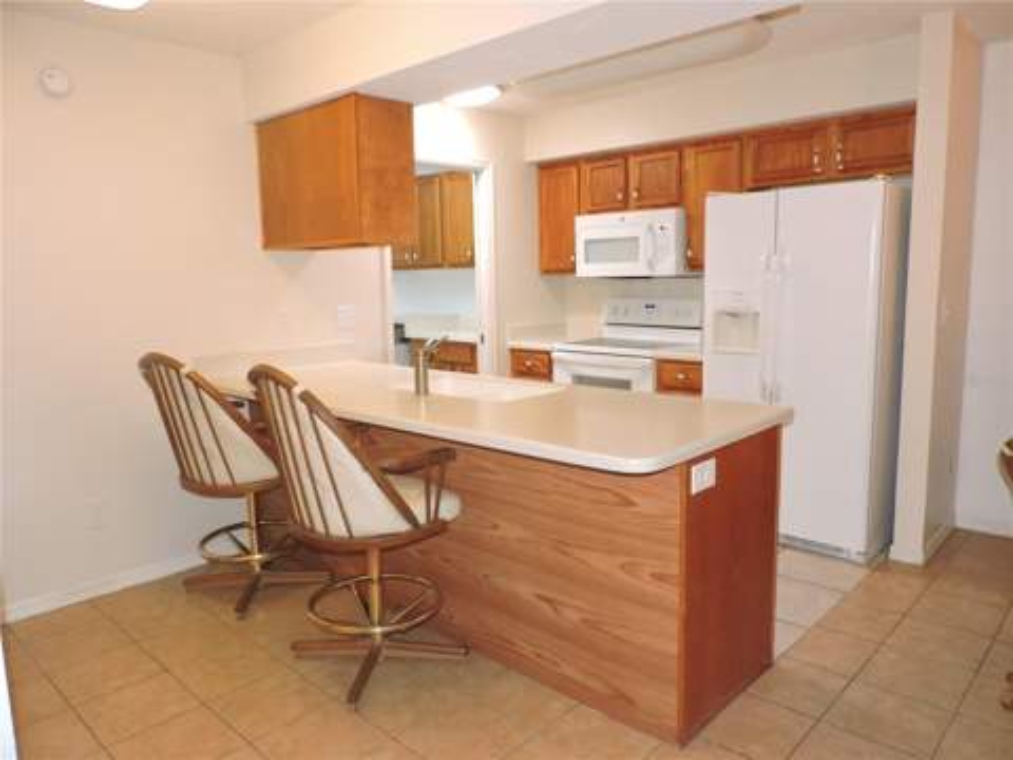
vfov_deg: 56.8
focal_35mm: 24
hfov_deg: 71.6
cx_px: 506
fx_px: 702
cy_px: 380
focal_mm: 4.3
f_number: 3
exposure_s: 1/30
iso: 200
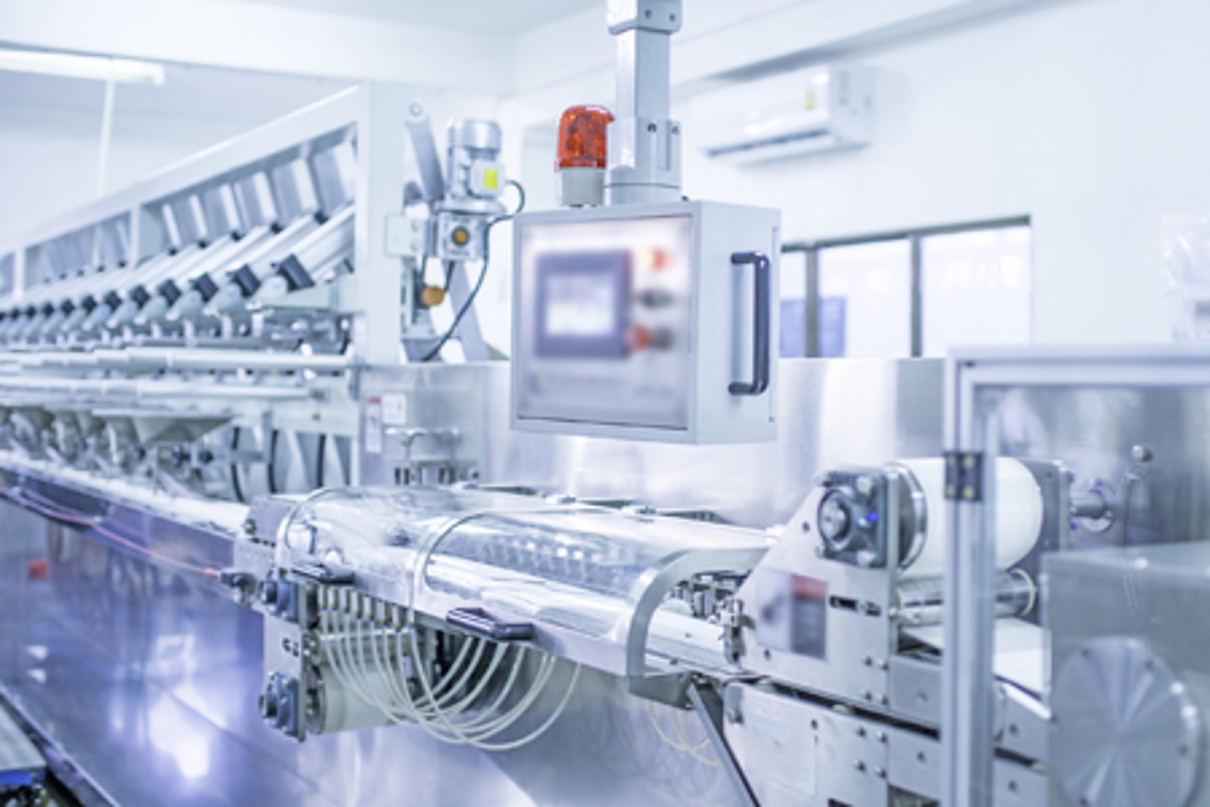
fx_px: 1176
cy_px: 404
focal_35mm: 35
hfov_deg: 54.4
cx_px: 605
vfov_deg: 37.9
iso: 500
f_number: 1.4
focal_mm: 35
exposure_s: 1/100
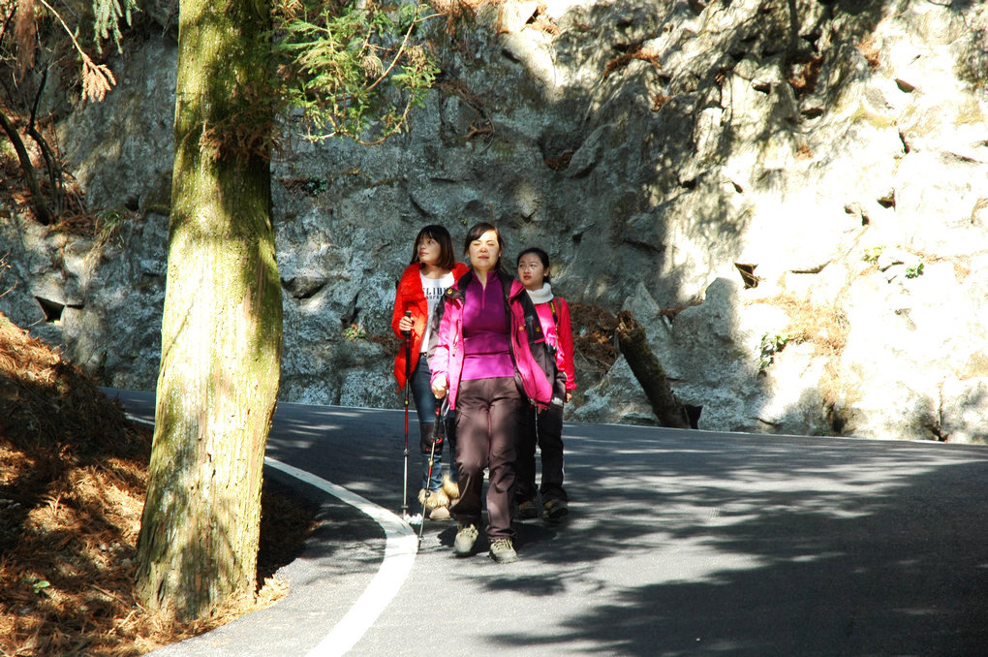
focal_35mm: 105
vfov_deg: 13.0
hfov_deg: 19.5
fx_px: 2879
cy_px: 328
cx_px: 494
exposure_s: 1/80
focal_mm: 70
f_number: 4.5
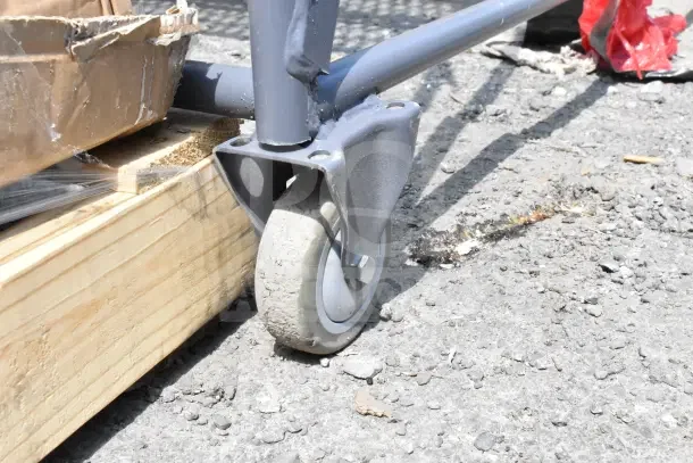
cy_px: 232
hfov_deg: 42.3
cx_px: 346
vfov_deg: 29.0
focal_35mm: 46
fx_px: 895
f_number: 16
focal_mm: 31
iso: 6400
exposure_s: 1/1000
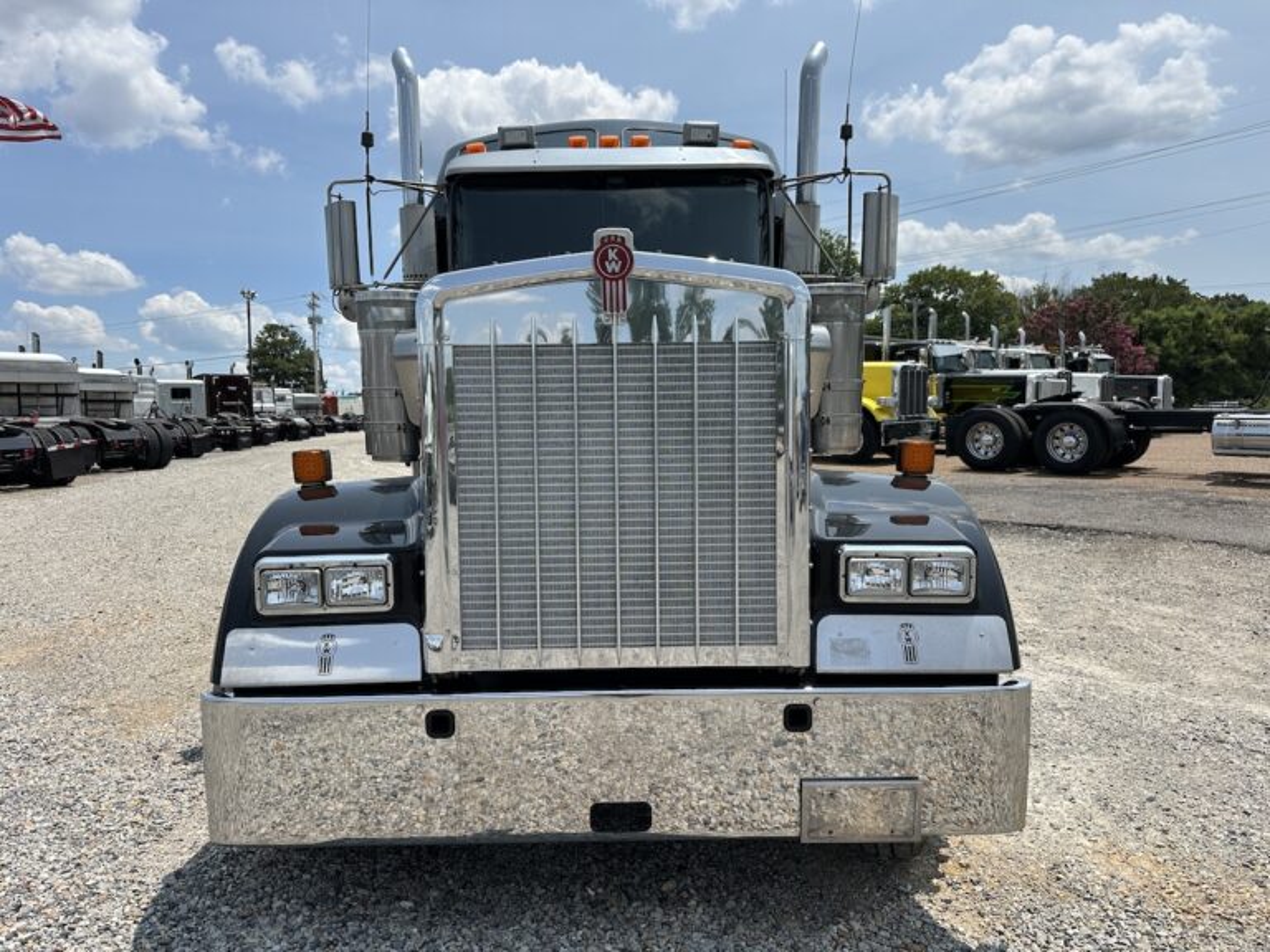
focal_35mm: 24
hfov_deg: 71.6
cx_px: 635
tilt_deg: -2.6
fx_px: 881
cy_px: 476
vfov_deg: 56.8
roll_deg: +1.4
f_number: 1.78
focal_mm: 6.86
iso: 80
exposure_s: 1/6623
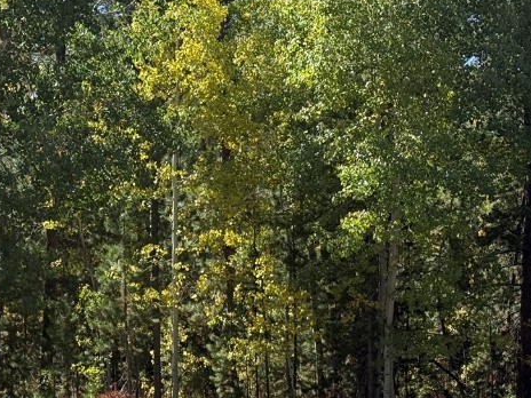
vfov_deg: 13.7
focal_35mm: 106
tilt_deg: -3.0
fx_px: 1626
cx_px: 136
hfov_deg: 18.4
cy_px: 436
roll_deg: +0.2
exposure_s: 1/2865
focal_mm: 6.76
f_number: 1.78
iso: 64
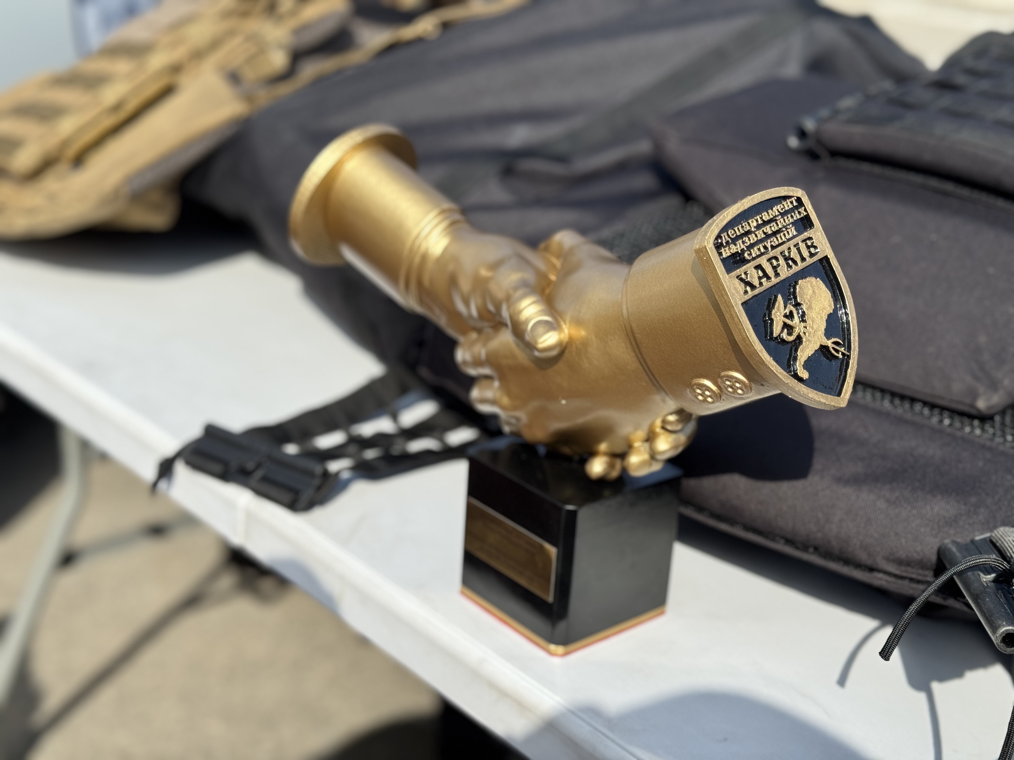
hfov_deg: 39.7
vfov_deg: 30.3
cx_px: 507
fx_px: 1406
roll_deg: -2.7
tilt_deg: -23.0
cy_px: 380
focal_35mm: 48
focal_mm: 6.76
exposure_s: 1/4310
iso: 64
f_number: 1.78
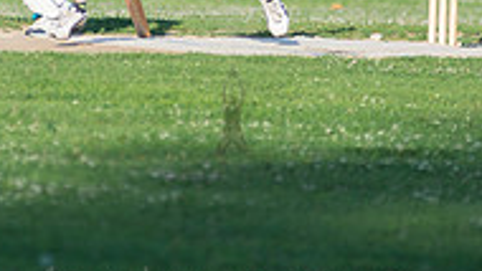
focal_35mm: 641
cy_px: -136
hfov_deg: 3.4
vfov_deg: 1.9
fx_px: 8195
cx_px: 231
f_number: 2.8
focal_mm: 200
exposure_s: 1/1600
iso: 200
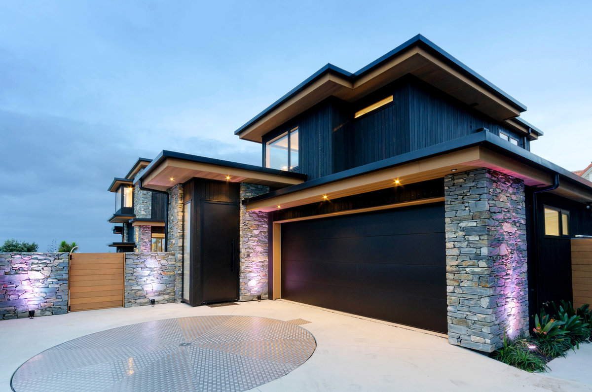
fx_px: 320
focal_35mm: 20
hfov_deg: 85.5
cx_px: 296
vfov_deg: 63.0
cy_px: 196
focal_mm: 13
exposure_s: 1/4
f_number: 10
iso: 320
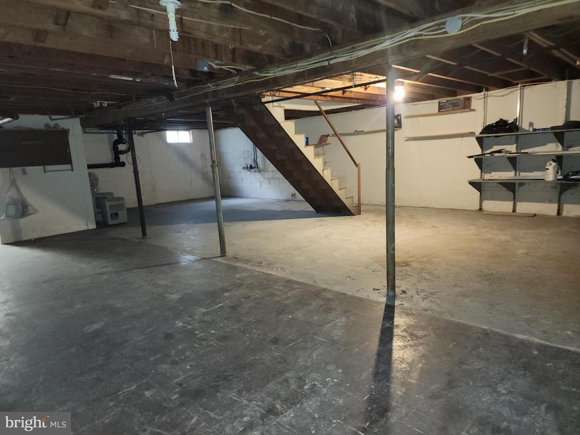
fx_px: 385
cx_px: 290
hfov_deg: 73.9
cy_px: 218
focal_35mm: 23
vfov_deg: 58.9
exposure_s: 1/10
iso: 400
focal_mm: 6.4
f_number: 1.8
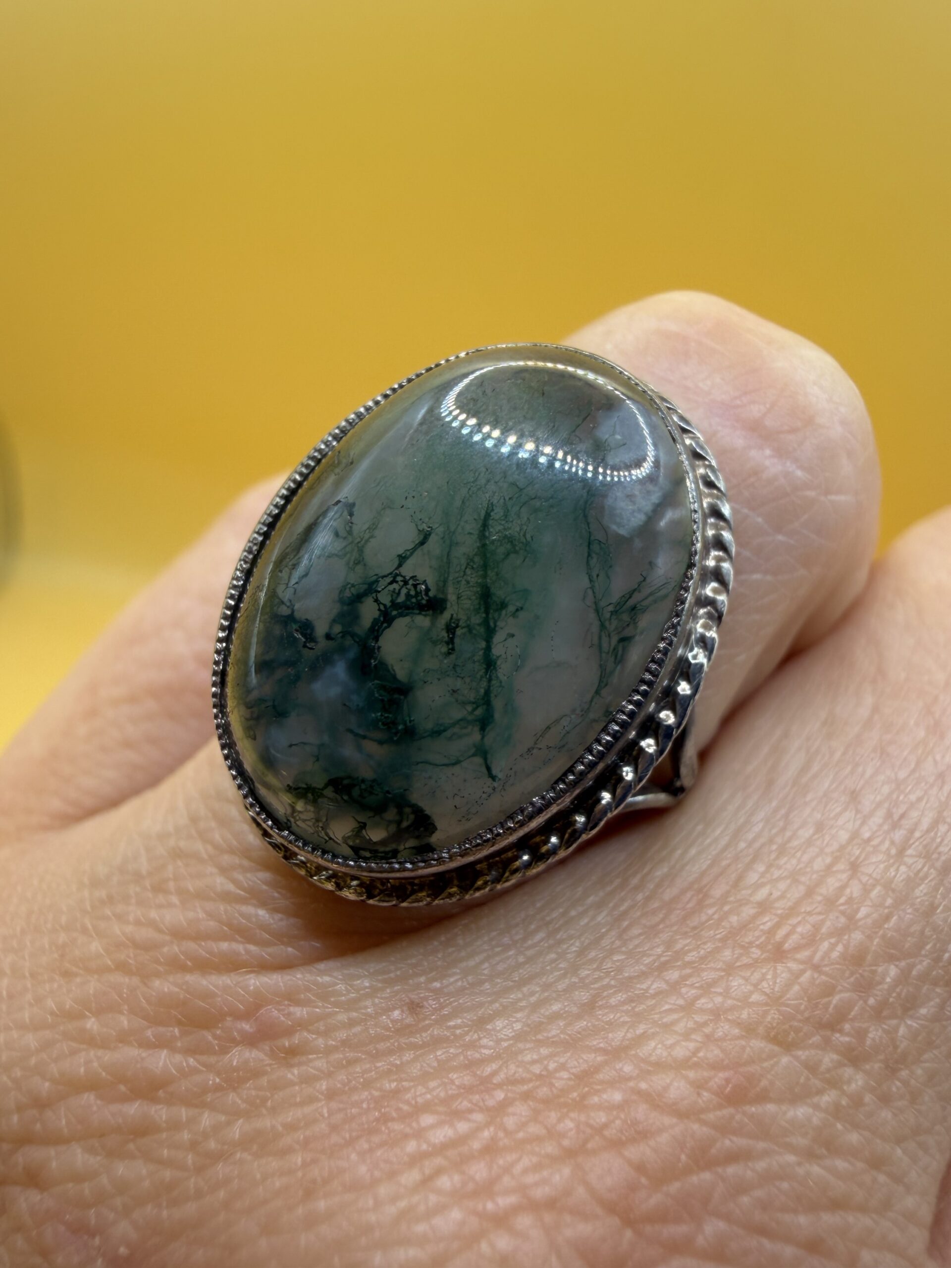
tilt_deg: -34.0
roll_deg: -14.1
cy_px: 634
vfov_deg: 71.6
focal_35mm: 24
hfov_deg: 56.8
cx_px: 476
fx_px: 879
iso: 32
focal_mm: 2.22
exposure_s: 1/69
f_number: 2.2
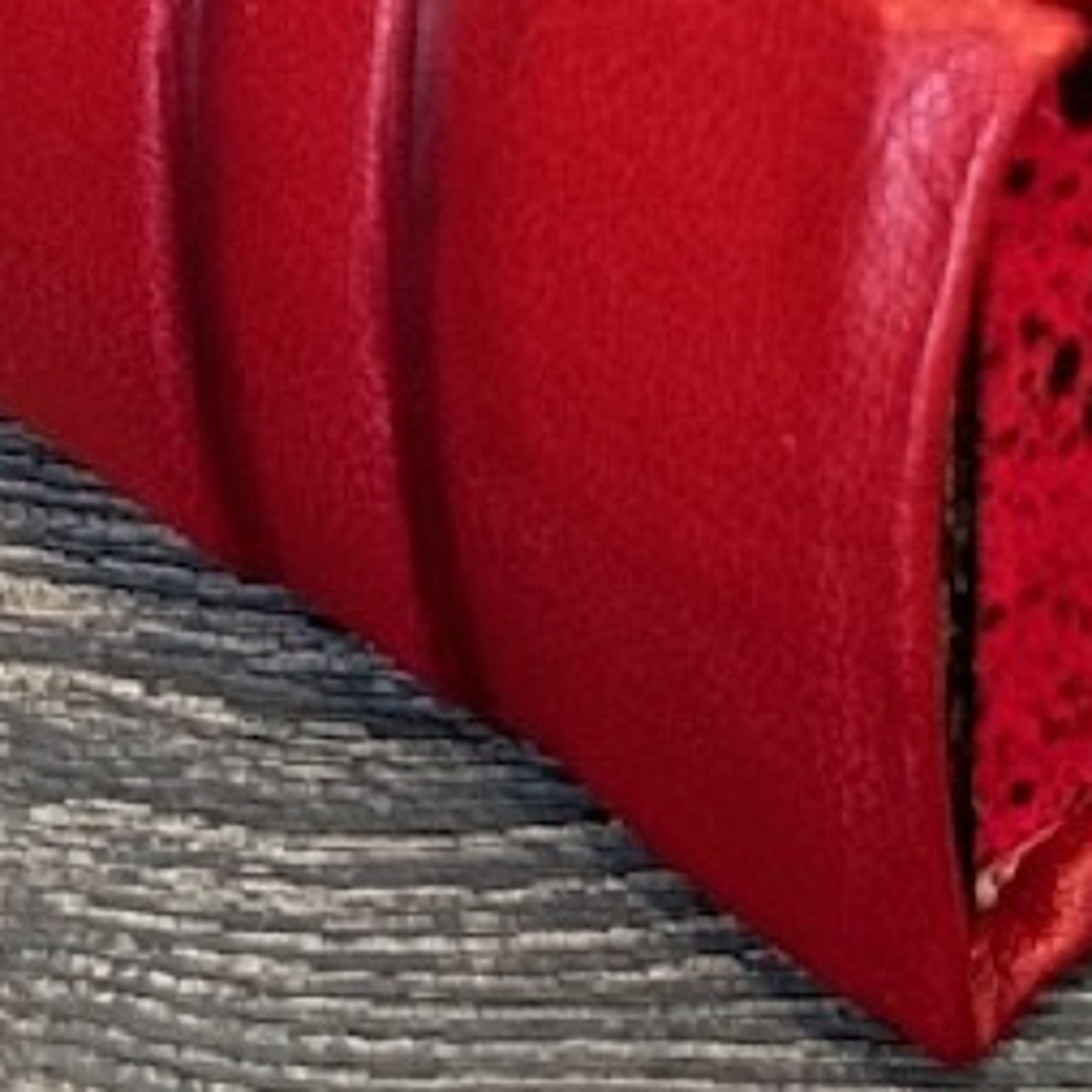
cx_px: 542
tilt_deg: -32.1
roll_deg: +0.4
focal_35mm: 267
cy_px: -1045
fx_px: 9529
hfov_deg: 6.6
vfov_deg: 6.4
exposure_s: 1/60
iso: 200
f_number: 1.78
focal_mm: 6.86
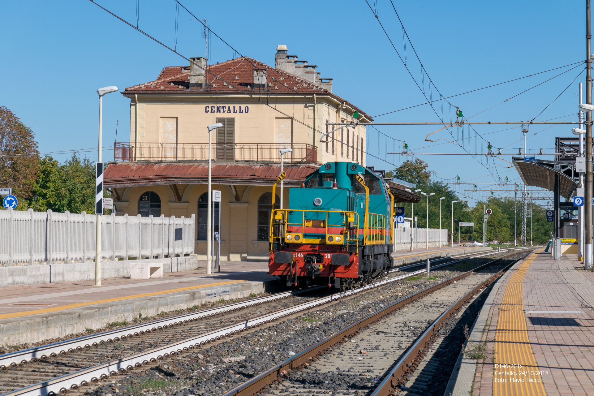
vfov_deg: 11.7
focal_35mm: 117
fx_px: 1930
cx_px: 297
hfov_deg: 17.5
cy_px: 198
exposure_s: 1/800
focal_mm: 78
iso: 200
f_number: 9
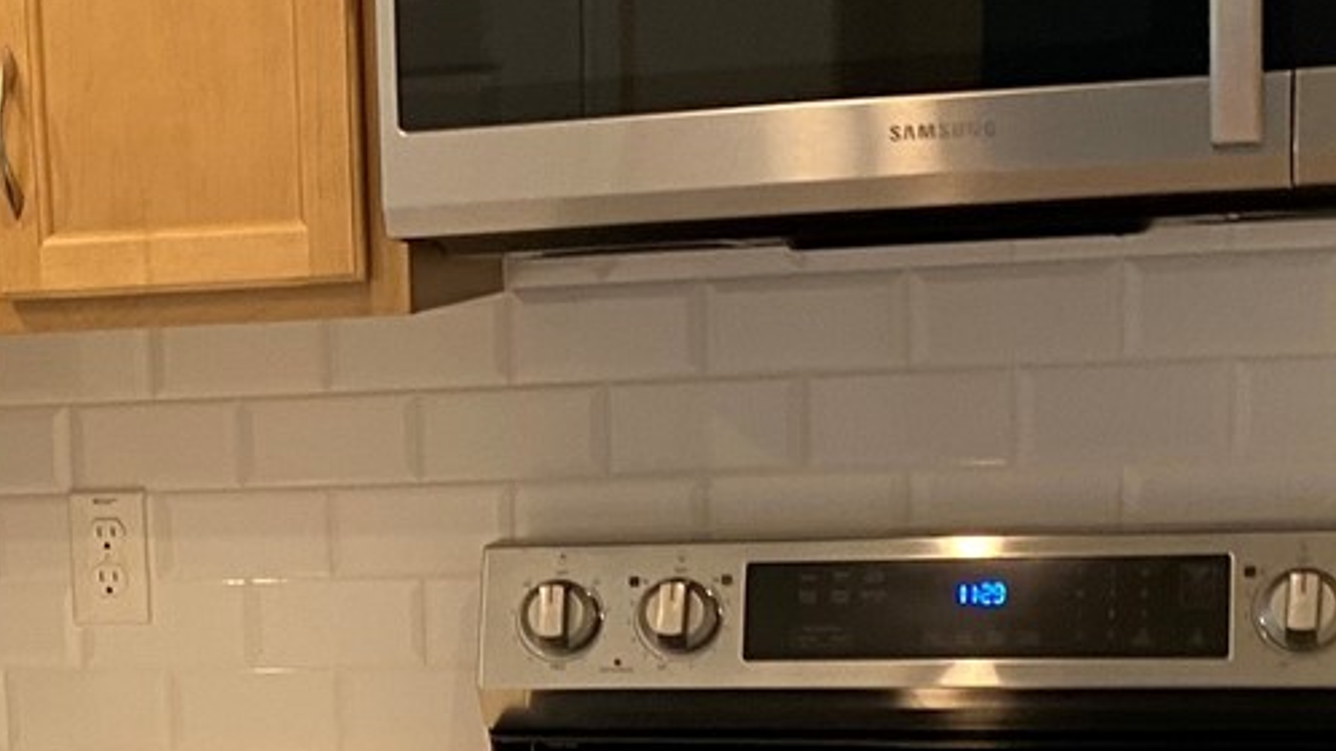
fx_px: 3223
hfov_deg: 22.4
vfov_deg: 13.1
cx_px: -35
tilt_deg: -15.6
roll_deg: +2.7
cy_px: 735
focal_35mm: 91
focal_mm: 4.25
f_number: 1.8
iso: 125
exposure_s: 1/60
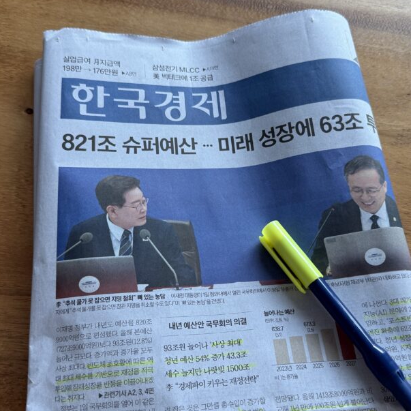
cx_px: 216
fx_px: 484
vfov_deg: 46.0
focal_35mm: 36
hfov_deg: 46.0
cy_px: 225
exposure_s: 1/121
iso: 200
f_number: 1.78
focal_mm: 6.76
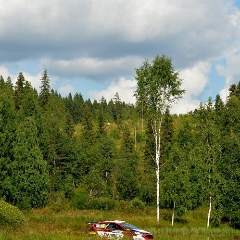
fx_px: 1122
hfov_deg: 12.2
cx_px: 127
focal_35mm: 143
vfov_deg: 12.2
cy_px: 134
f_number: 7.1
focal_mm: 70
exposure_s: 1/800
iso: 250
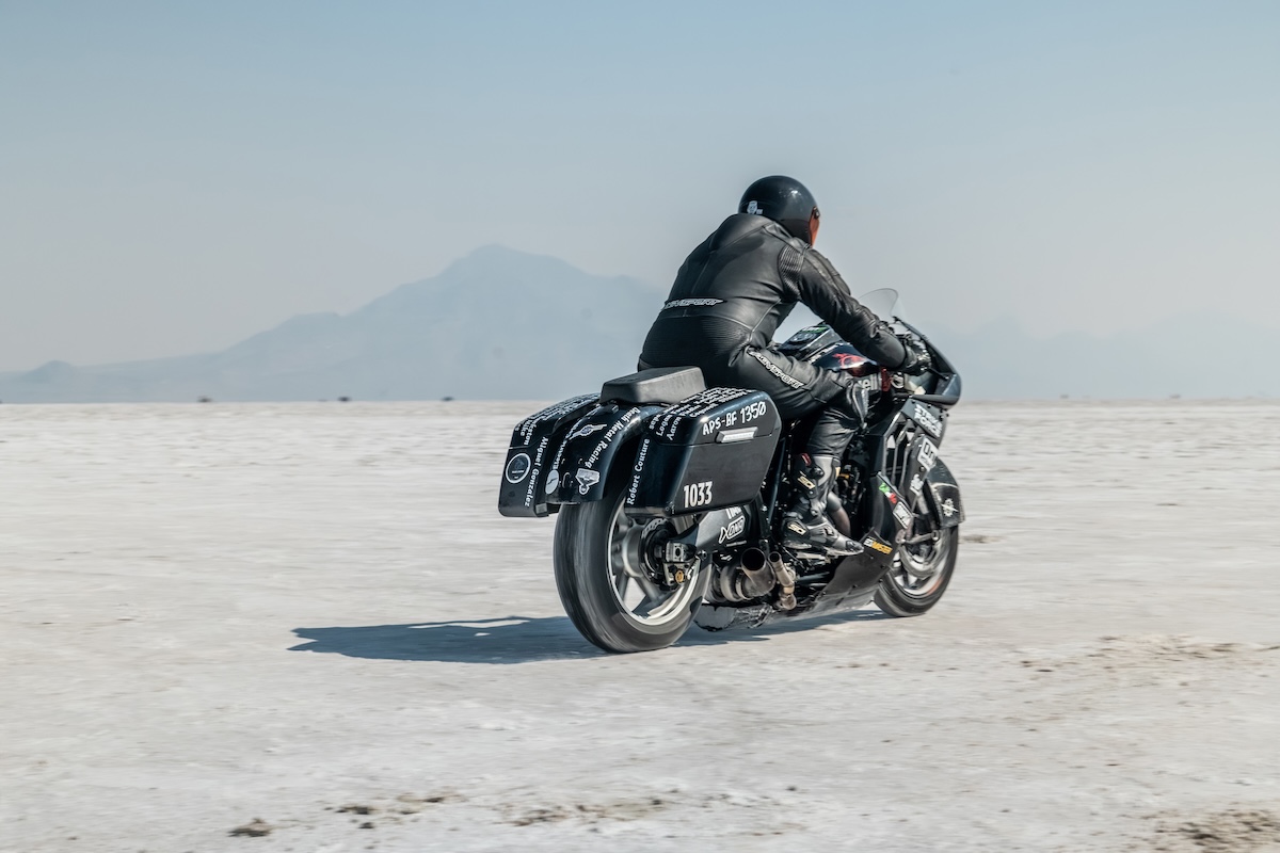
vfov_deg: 19.5
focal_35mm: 70
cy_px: 426
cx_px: 640
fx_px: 2489
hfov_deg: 28.8
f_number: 9
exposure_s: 1/200
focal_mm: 70
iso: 6400
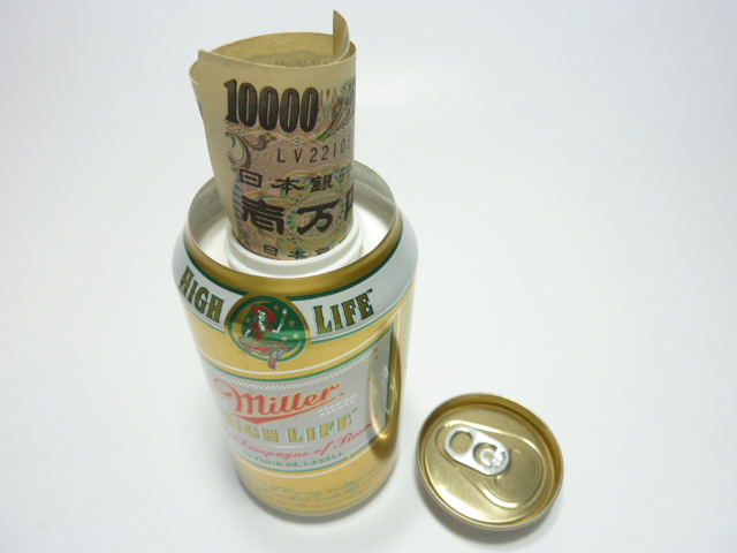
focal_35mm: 25
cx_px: 368
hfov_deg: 69.4
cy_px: 276
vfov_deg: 54.9
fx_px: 532
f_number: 3.3
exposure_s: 1/30
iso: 100
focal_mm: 4.1
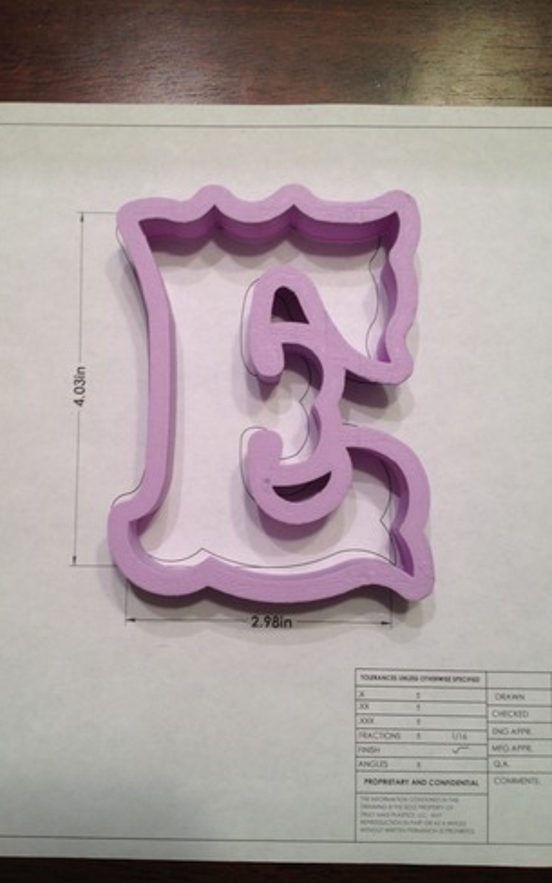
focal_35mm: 38
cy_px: 438
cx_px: 260
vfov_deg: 51.5
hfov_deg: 33.6
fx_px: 915
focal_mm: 4.28
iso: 50
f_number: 2.4
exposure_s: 1/20
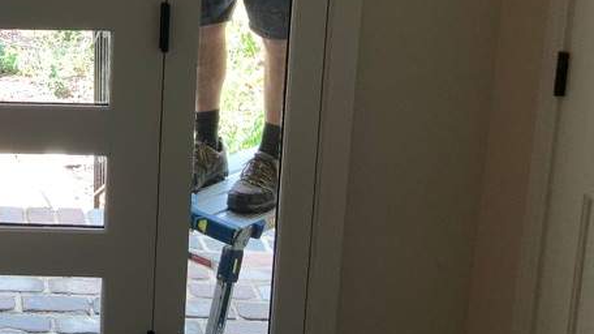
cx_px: -52
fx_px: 1118
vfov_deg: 16.3
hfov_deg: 27.4
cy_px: -56
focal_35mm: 71
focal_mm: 3
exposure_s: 1/120
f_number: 1.8
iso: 25
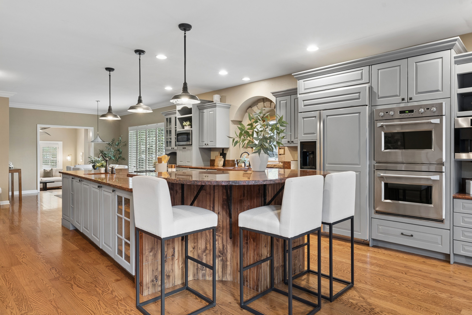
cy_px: 158
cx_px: 236
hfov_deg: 78.6
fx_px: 289
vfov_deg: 57.3
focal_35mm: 22
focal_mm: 22
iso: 640
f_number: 9
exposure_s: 1/5
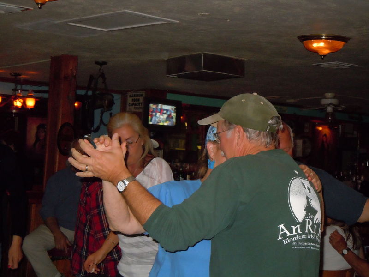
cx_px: 184
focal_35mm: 77
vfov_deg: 19.1
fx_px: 821
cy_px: 138
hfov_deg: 25.3
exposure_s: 1/40
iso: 800
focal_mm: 13.9
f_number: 4.3
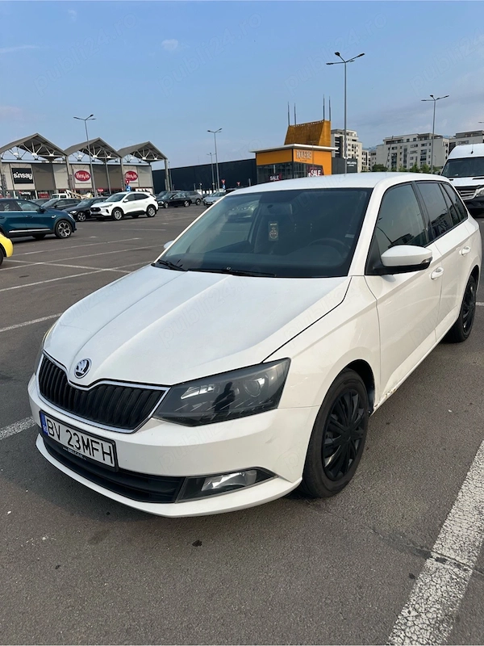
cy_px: 323
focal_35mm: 24
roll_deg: +3.1
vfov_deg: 71.6
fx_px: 447
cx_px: 242
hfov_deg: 56.8
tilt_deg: -14.8
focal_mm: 6.86
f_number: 1.78
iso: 80
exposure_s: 1/3247
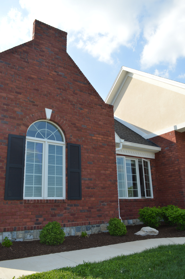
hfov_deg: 47.9
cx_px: 92
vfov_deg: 67.4
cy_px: 140
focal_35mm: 27
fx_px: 208
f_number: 7.1
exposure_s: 1/200
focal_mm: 18
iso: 100
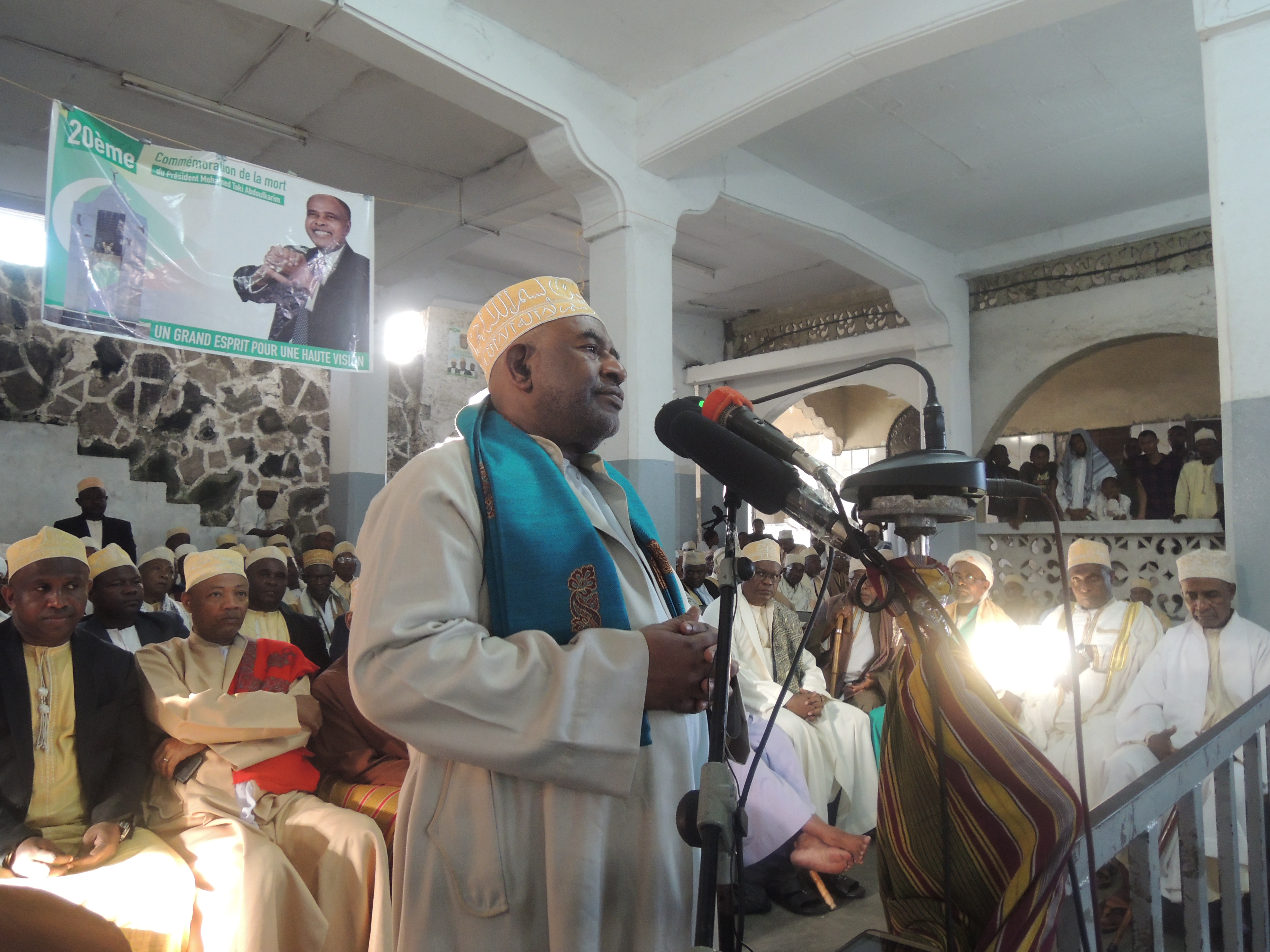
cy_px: 476
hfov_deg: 71.6
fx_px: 881
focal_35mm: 24
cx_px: 635
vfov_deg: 56.8
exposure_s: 1/30
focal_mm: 4.3
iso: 360
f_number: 2.8
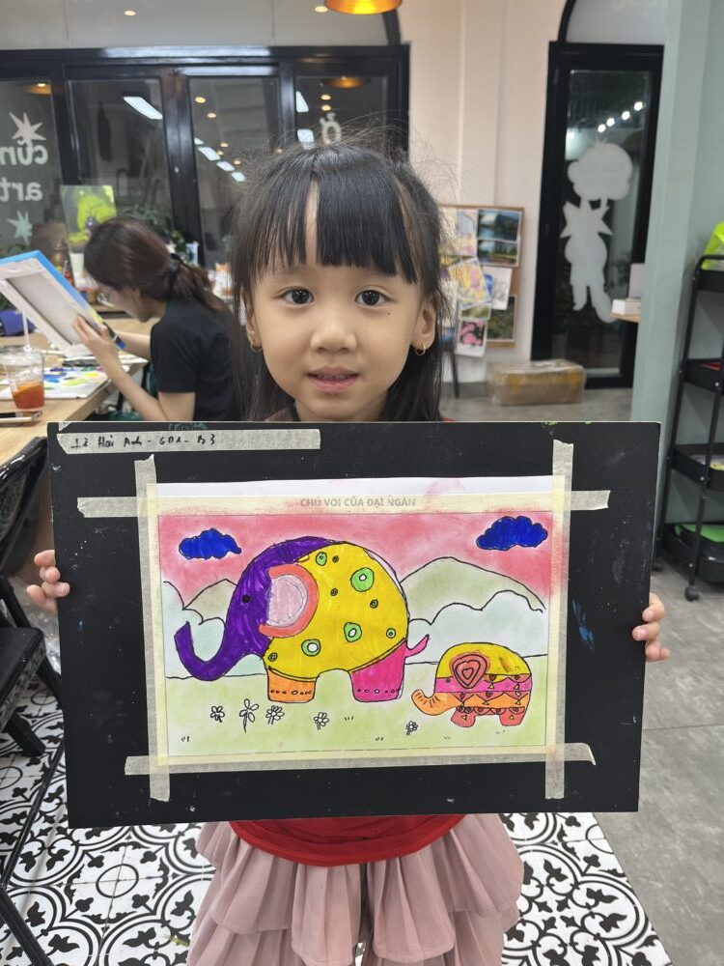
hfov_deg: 53.1
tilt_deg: -18.6
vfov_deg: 67.3
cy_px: 483
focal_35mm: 26
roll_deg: +0.9
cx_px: 362
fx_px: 725
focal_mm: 5.1
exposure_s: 1/100
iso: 80
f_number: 1.6
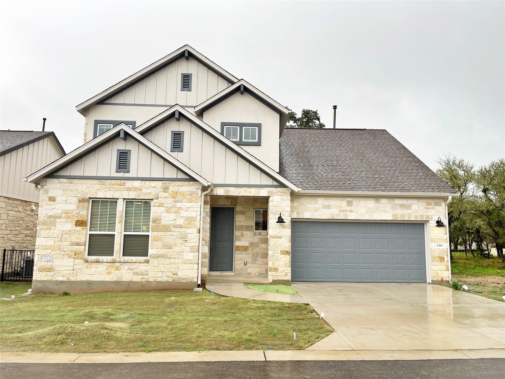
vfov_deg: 53.1
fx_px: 379
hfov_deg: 67.3
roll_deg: -2.3
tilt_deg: +7.3
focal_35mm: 26
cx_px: 252
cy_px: 190
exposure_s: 1/125
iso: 32
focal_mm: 5.1
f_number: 1.6
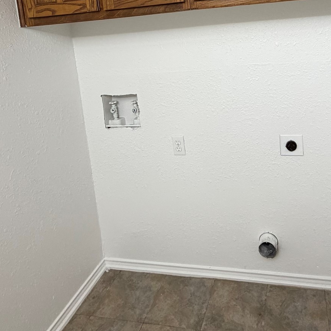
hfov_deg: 54.2
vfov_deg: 52.1
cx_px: 227
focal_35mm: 29
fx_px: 314
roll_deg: +5.5
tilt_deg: -7.3
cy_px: 66
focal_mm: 2.22
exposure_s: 1/60
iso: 200
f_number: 2.2
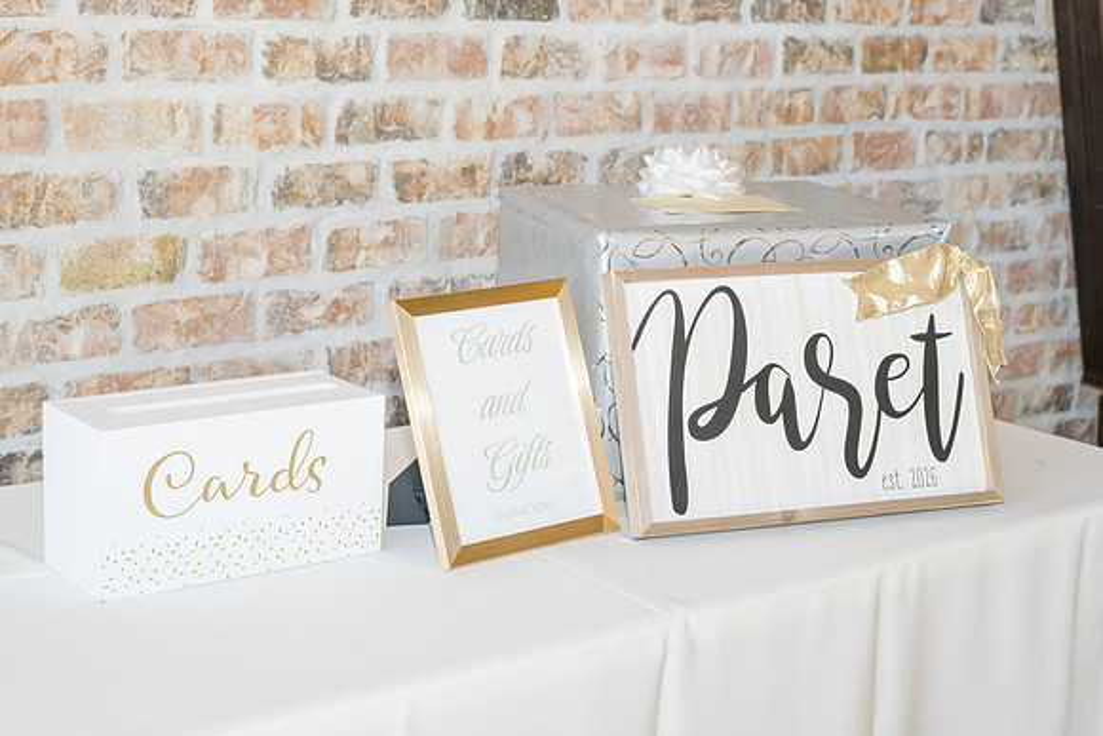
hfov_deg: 34.3
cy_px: 368
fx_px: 1788
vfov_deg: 23.3
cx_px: 551
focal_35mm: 58
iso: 1000
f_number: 5.6
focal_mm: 56
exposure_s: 1/100
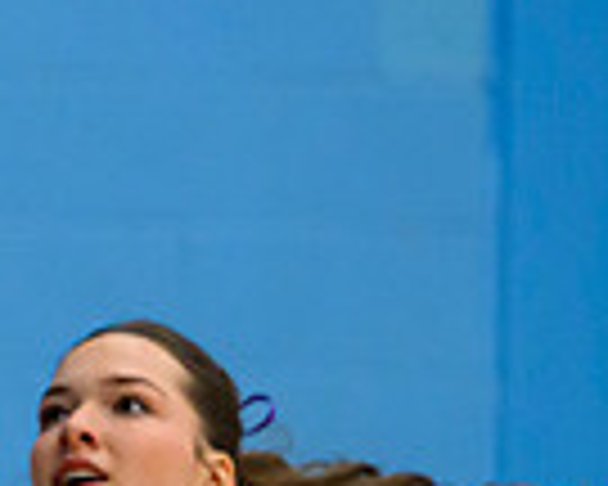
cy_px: 830
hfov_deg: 3.2
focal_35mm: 603
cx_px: -973
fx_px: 10851
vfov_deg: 2.6
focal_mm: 110
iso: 4000
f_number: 2.8
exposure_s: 1/800
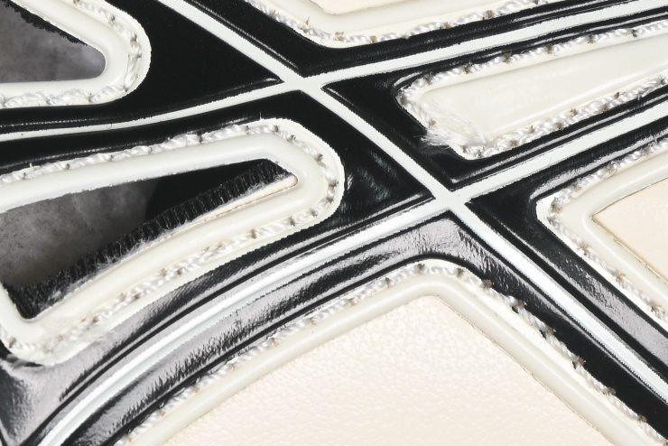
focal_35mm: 282
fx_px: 5234
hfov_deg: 7.3
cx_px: 224
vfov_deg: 4.9
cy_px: 218
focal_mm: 50
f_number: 6.3
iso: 160
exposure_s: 1/60
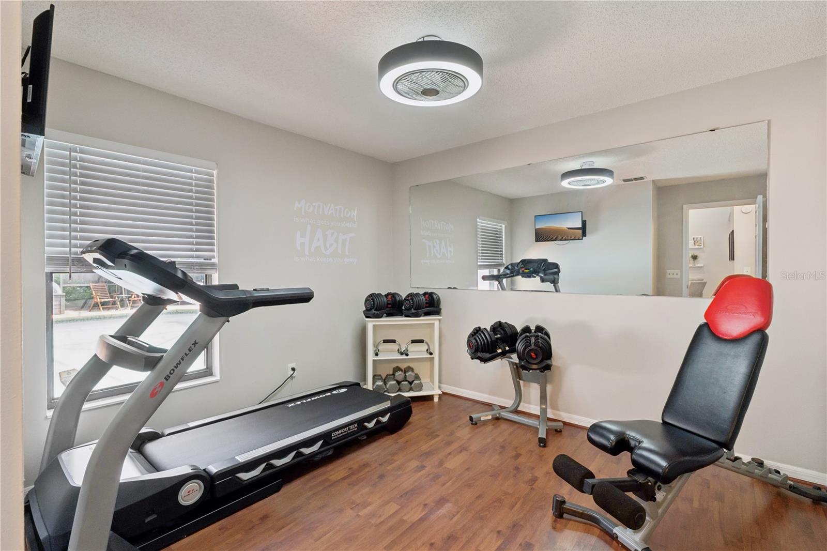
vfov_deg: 73.0
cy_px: 276
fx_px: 372
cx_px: 414
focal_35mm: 16
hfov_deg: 96.0
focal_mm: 10.8
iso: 400
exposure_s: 1/15
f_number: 9
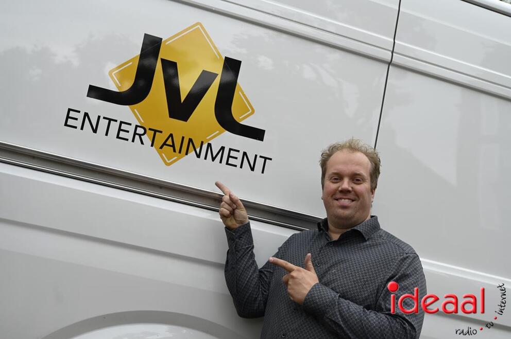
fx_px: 681
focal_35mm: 48
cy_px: 170
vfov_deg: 28.0
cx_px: 256
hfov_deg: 41.2
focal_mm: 48
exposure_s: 1/250
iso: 200
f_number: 4
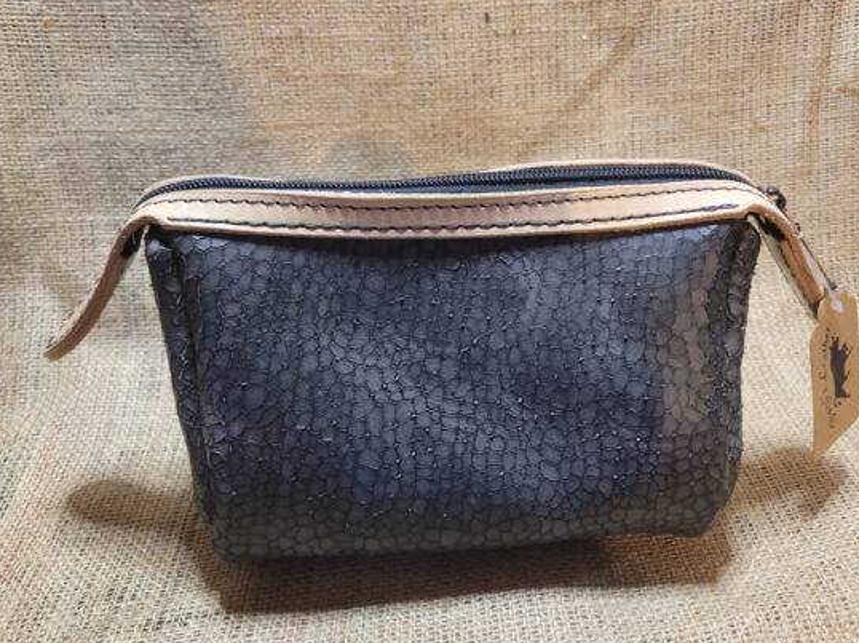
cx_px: 463
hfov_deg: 61.6
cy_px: 319
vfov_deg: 48.2
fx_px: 719
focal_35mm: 29
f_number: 1.8
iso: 640
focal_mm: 5.4
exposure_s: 1/24
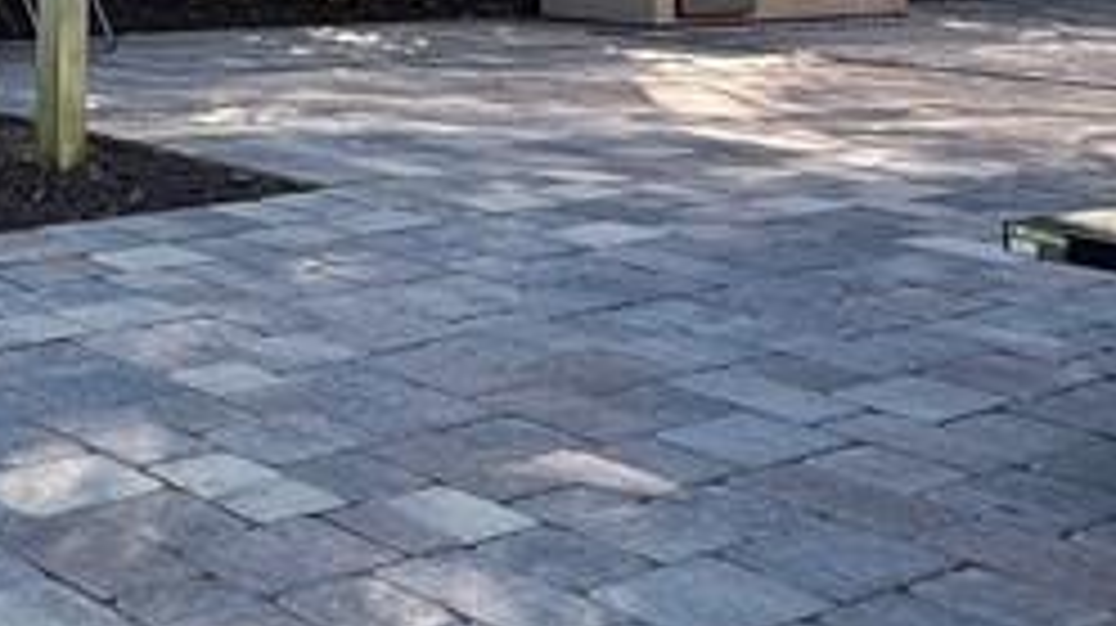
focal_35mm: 63
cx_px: -315
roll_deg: -1.5
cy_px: -221
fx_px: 1863
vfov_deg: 17.7
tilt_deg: +1.8
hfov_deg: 27.9
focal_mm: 2.22
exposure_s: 1/340
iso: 40
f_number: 2.2
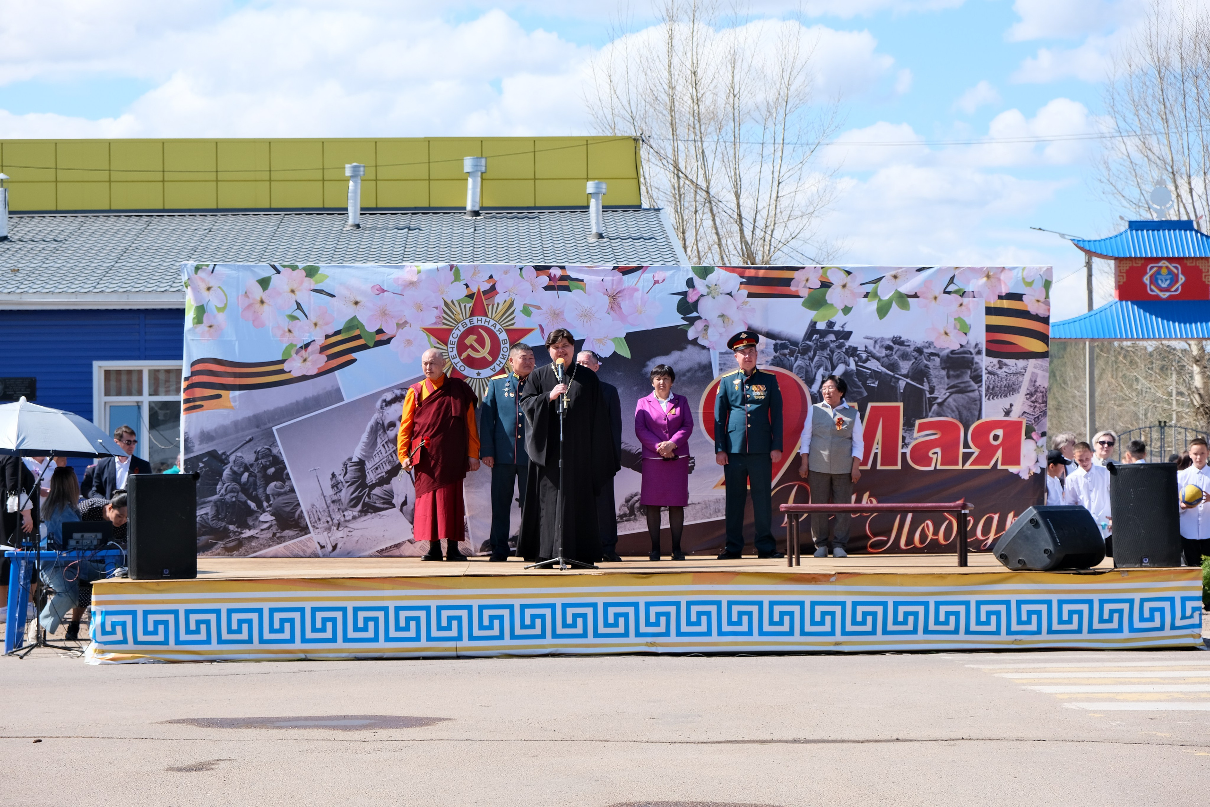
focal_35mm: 83
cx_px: 605
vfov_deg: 16.5
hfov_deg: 24.5
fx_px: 2790
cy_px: 404
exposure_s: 1/600
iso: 320
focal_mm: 55
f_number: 5.6
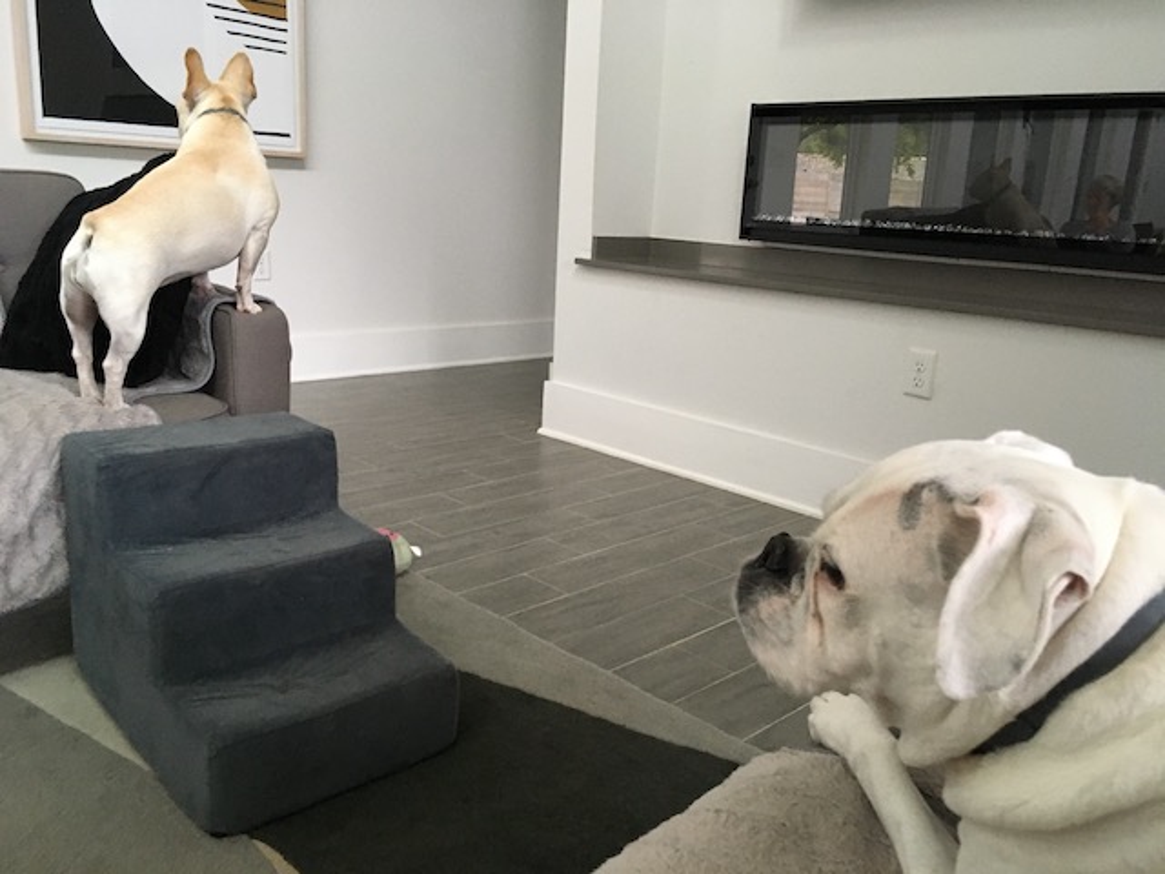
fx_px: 976
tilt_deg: -14.7
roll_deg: -2.9
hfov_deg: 61.7
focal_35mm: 29
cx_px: 582
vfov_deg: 48.2
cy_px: 437
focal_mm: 4.15
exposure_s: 1/17
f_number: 2.2
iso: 200
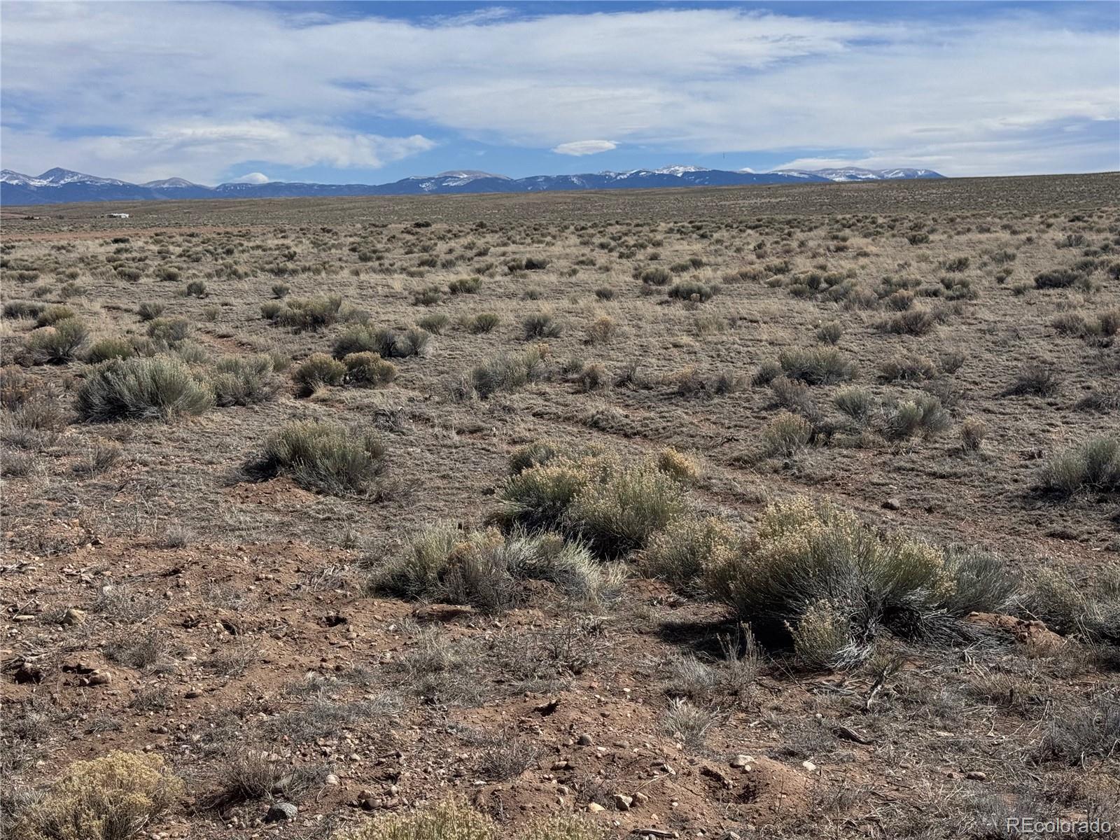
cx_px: 560
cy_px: 420
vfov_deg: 30.3
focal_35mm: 48
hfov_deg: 39.7
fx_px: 1553
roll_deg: +0.8
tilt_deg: -8.5
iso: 64
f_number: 1.78
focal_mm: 6.76
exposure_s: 1/7937
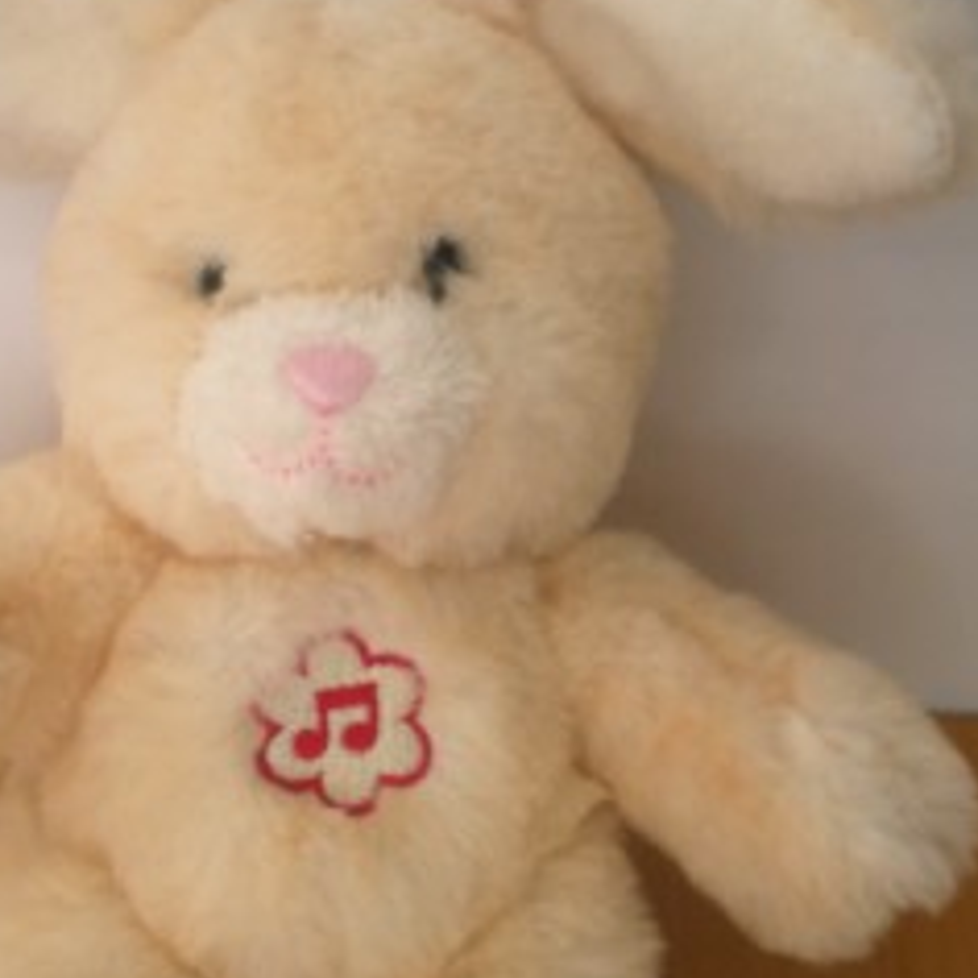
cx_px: 373
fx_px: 2365
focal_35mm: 74
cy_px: 551
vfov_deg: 23.3
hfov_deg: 23.3
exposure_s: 1/62.6
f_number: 3.1
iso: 64
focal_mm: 6.3
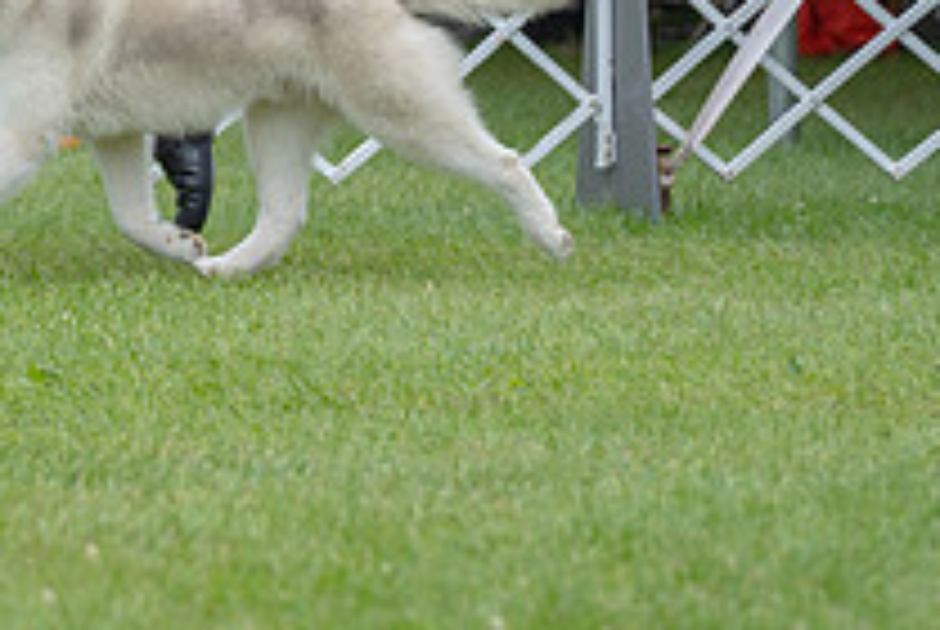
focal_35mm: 416
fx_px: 10877
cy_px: -227
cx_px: -108
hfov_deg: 4.9
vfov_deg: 3.3
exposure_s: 1/1000
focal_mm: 150
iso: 400
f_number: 4.5
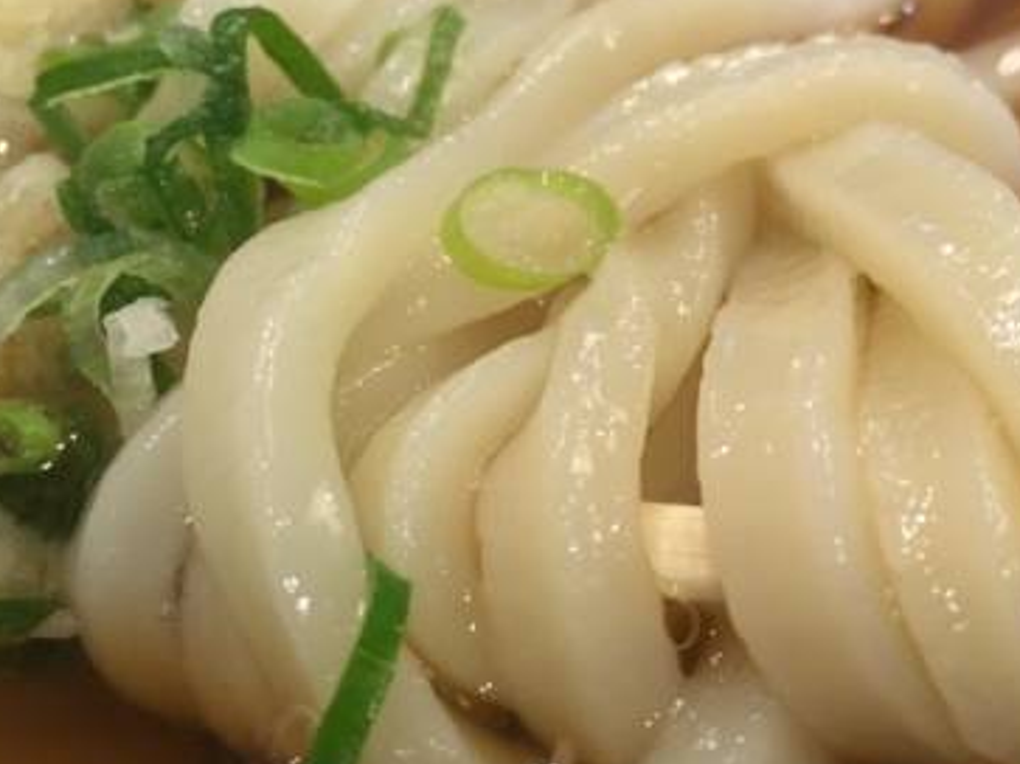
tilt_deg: -44.1
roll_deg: -2.5
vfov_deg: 30.1
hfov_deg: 38.9
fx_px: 1414
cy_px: 483
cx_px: 733
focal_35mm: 48
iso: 200
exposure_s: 1/30
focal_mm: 4.15
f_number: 2.2
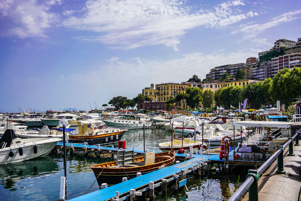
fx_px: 293
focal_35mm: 35
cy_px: 100
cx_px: 150
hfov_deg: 54.4
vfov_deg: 37.9
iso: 100
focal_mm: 35
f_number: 5
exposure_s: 1/1000
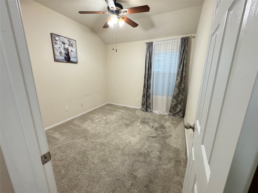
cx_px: 129
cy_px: 96
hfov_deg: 102.1
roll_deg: -0.8
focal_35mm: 14
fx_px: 104
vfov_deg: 85.7
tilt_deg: -13.5
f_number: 2.2
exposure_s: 1/60
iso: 400
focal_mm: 2.22
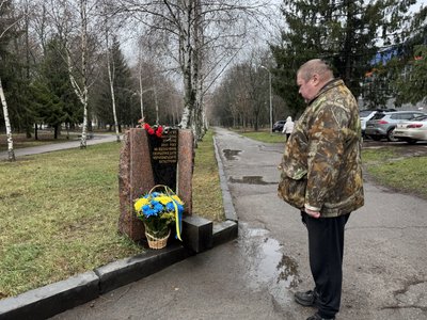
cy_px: 160
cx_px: 214
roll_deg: +1.3
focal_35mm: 24
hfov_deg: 71.6
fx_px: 296
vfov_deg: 56.8
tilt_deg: -6.7
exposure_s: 1/121
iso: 80
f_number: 1.78
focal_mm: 6.76
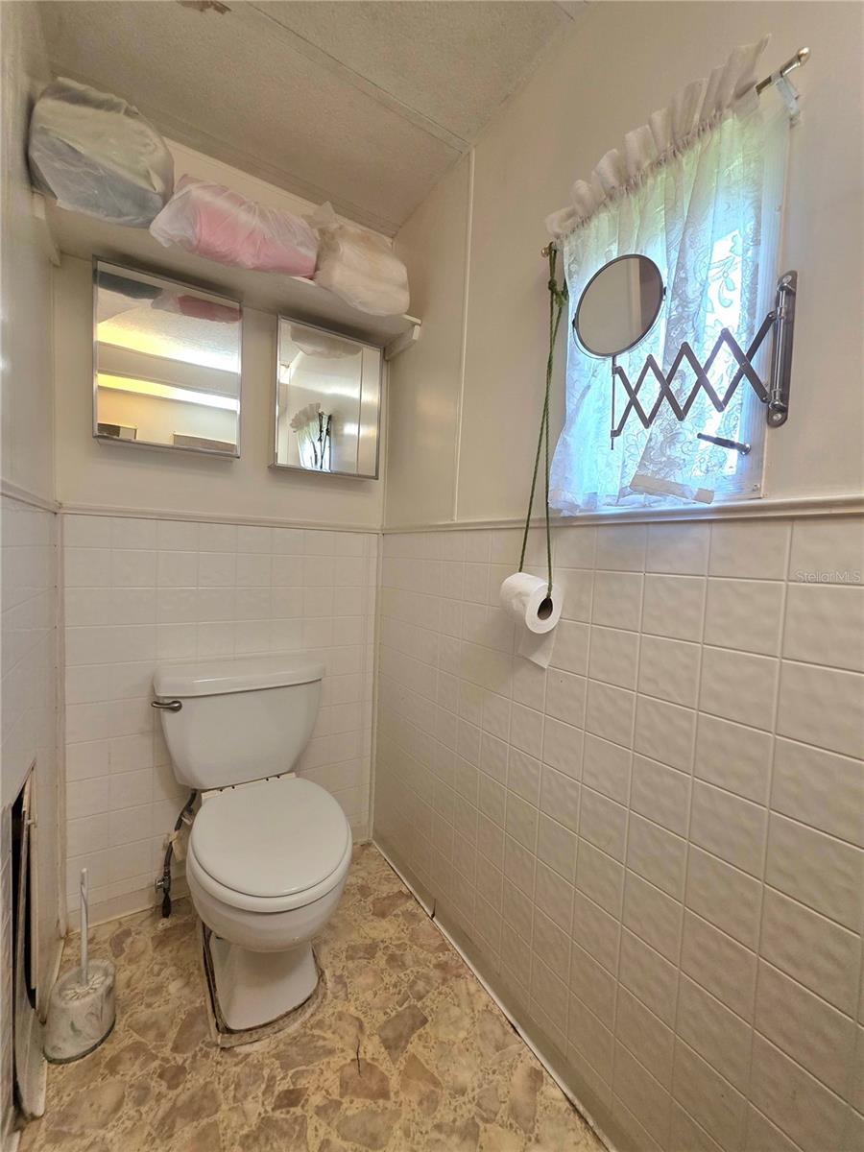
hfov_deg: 89.9
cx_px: 432
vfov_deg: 106.2
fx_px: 433
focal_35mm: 13
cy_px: 576
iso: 250
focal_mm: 2.2
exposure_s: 1/60.2
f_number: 1.9
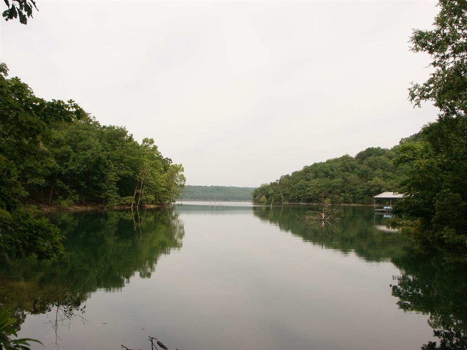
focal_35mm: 36
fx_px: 486
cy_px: 175
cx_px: 234
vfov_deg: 39.7
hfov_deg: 51.4
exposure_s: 1/350
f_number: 6.7
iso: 100
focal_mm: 9.32
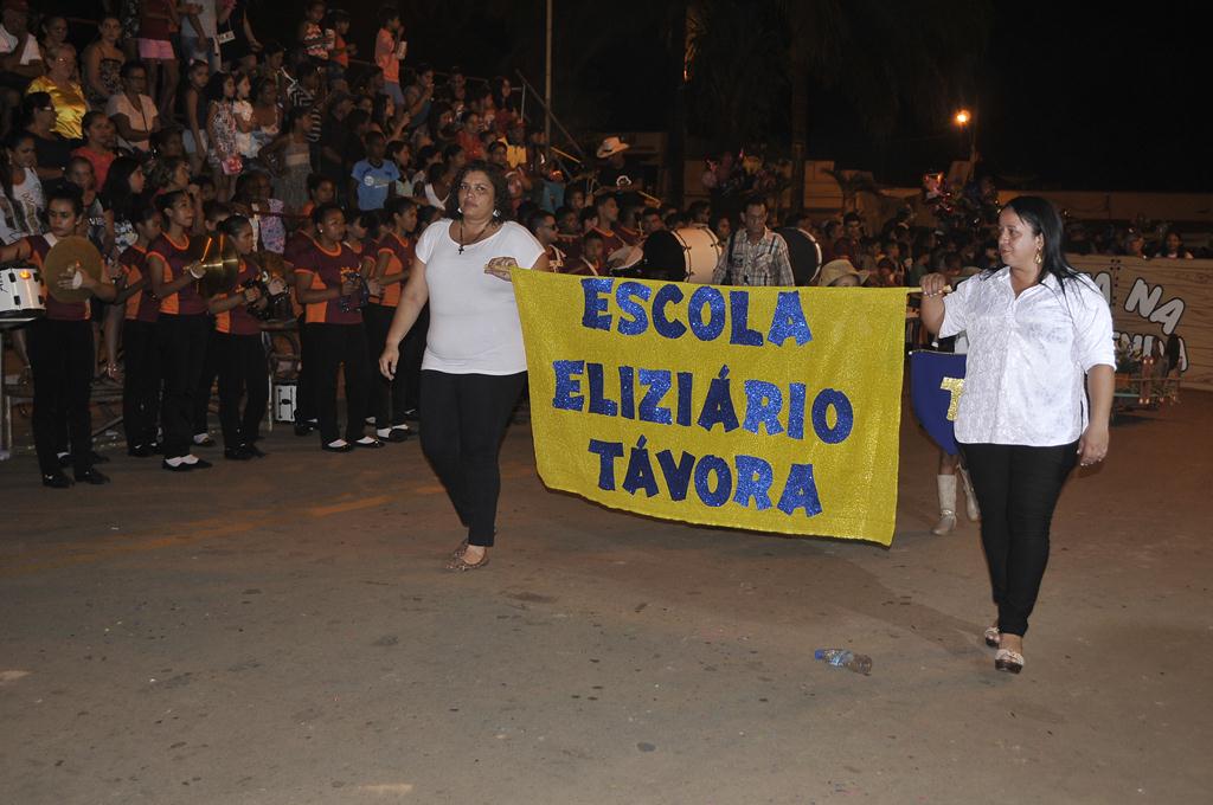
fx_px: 1615
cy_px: 402
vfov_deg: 28.0
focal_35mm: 48
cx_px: 606
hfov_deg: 41.2
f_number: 4.8
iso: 500
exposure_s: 1/90
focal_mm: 32
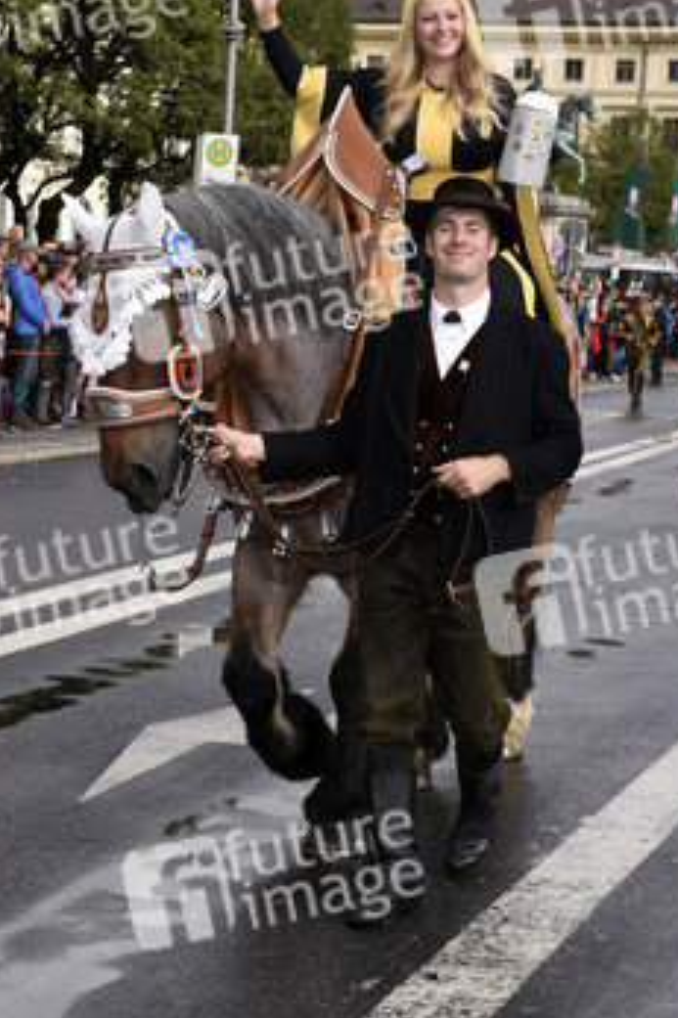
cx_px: 358
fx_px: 2347
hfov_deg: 16.4
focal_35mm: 83
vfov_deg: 24.5
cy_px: 440
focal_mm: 48
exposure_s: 1/160
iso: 125
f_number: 8
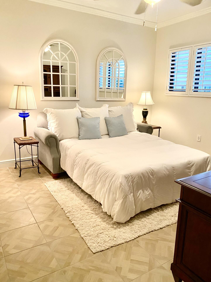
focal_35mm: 27
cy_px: 144
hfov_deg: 51.3
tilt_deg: -12.1
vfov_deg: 65.3
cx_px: 107
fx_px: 219
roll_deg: -1.5
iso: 320
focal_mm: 4.25
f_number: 1.8
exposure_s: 1/60
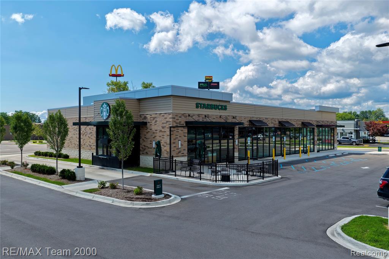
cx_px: 194
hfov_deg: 65.5
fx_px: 302
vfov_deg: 46.4
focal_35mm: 28
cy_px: 130
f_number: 4
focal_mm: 14.45
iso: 100
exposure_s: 1/500
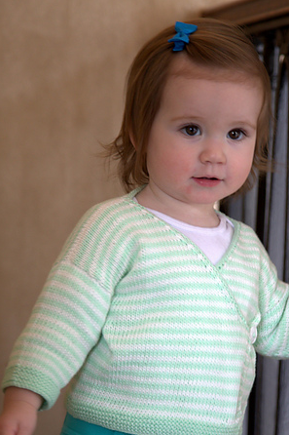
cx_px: 188
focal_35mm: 135
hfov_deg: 10.1
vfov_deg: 15.2
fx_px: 1627
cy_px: 262
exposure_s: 1/60
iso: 1250
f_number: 4.5
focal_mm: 95
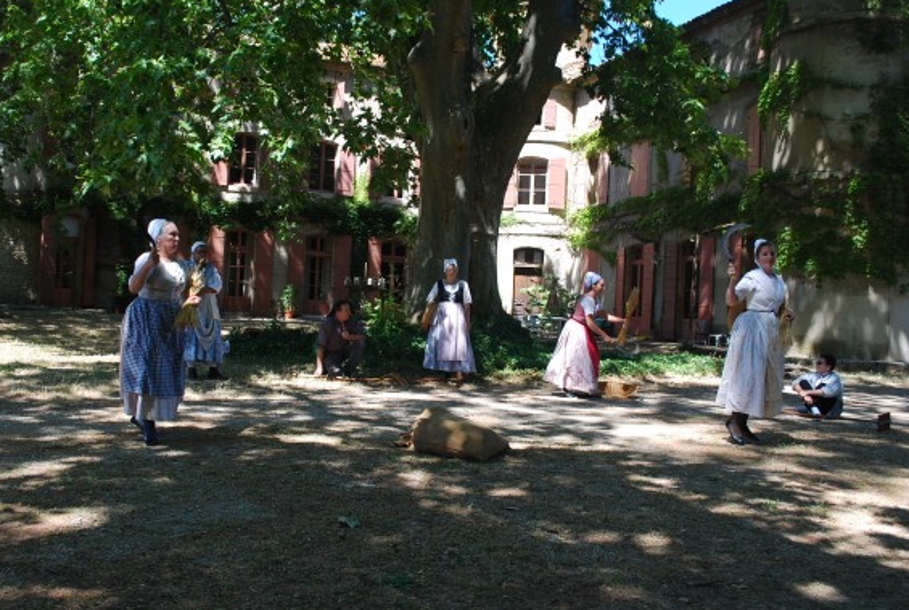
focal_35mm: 34
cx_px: 397
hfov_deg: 55.5
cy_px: 279
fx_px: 860
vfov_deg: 39.0
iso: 110
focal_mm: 20
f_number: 5.6
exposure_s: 1/125
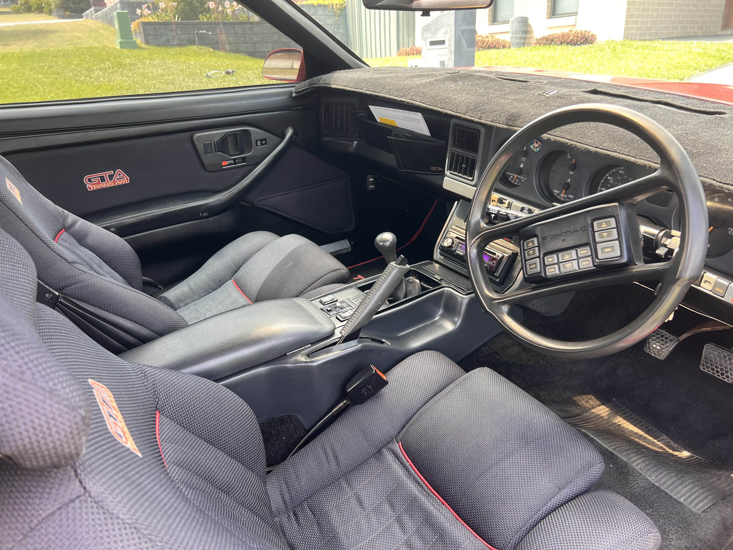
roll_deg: +2.7
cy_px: 275
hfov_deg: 67.3
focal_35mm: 26
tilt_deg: -21.5
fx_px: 551
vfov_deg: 53.1
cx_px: 366
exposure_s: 1/121
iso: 64
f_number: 1.5
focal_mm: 5.7
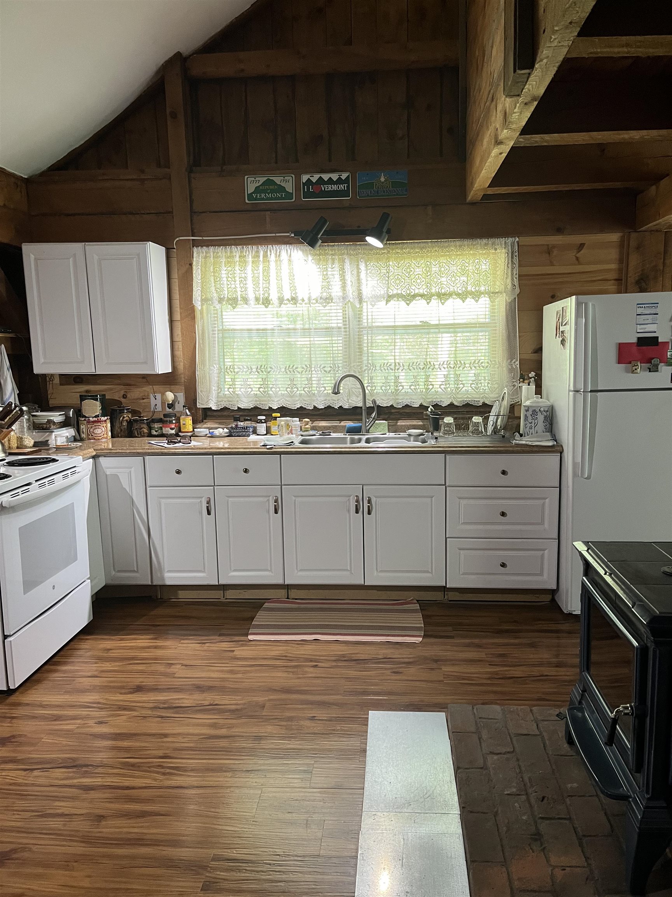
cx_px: 336
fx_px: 673
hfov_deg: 53.1
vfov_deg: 67.3
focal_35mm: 26
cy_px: 448
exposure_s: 1/60
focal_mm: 5.1
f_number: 1.6
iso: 320
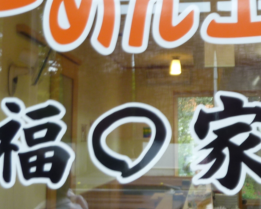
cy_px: 68
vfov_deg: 26.5
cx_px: 143
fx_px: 440
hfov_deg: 33.0
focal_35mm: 57
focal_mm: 4.1
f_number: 3.3
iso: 100
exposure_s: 1/30
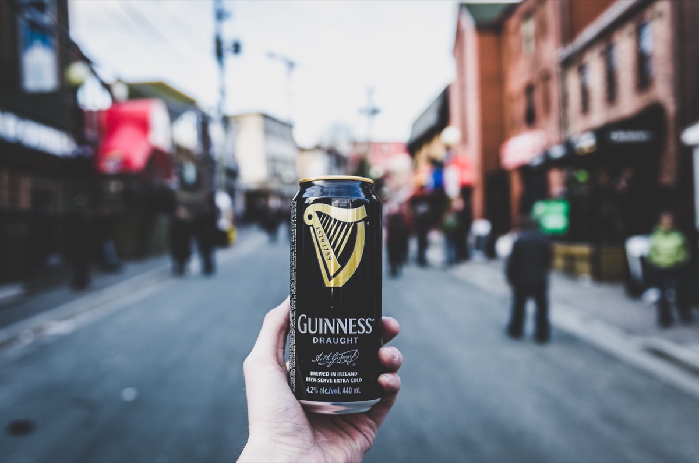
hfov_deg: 53.2
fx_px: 698
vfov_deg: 36.7
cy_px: 232
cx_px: 350
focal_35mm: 36
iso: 100
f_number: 2.8
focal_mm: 24
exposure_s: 1/160
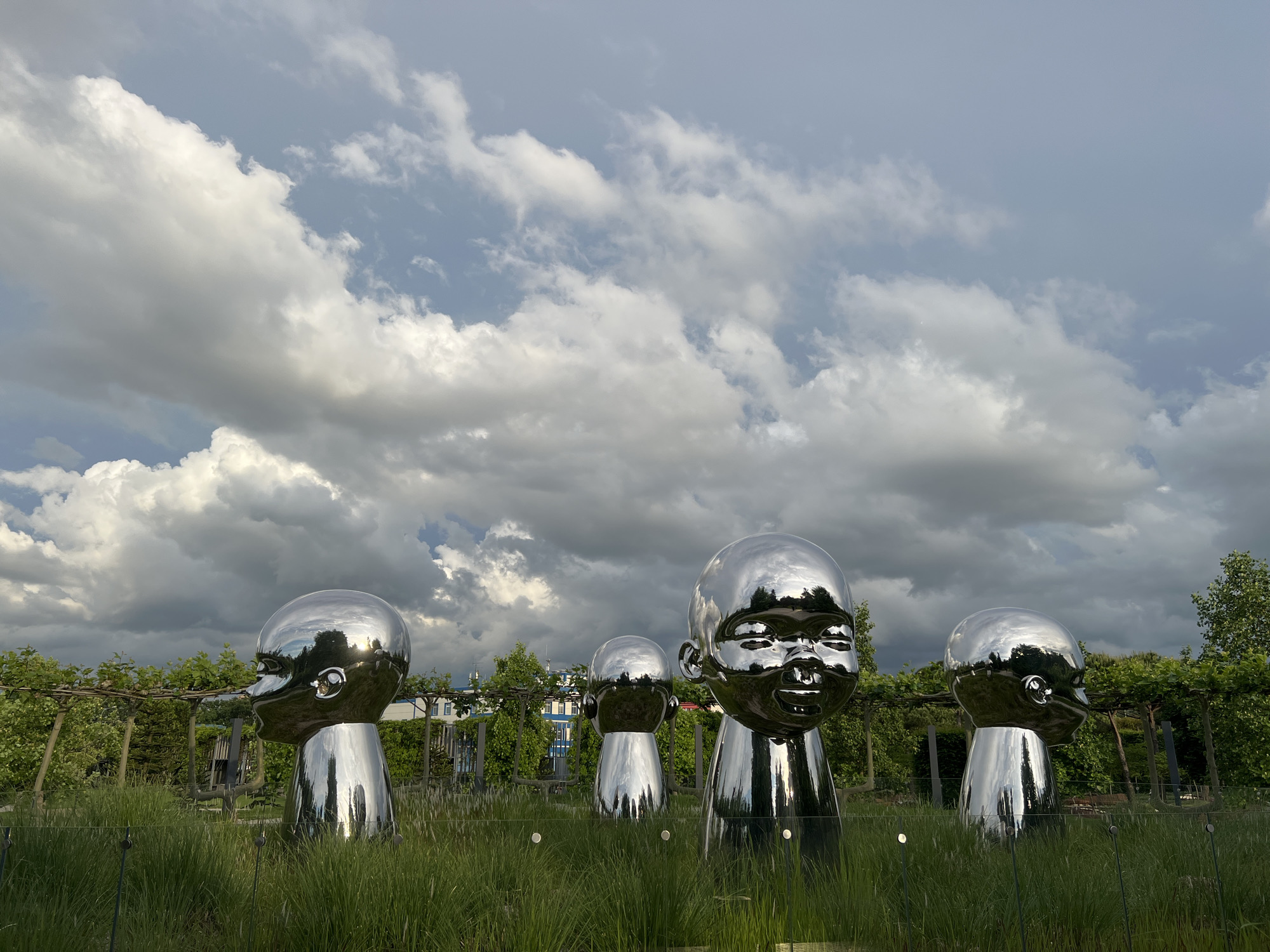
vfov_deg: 53.1
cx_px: 635
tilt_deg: +15.9
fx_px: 954
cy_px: 476
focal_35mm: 26
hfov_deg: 67.3
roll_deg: -0.3
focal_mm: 5.7
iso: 50
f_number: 1.5
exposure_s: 1/2841
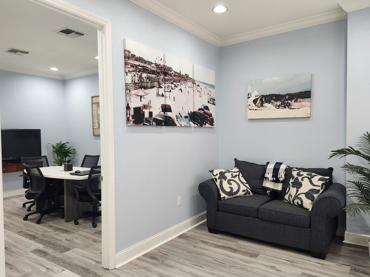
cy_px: 146
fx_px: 267
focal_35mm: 25
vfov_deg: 54.9
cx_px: 189
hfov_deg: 69.4
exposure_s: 1/120
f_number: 1.8
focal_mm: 5.4
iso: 320
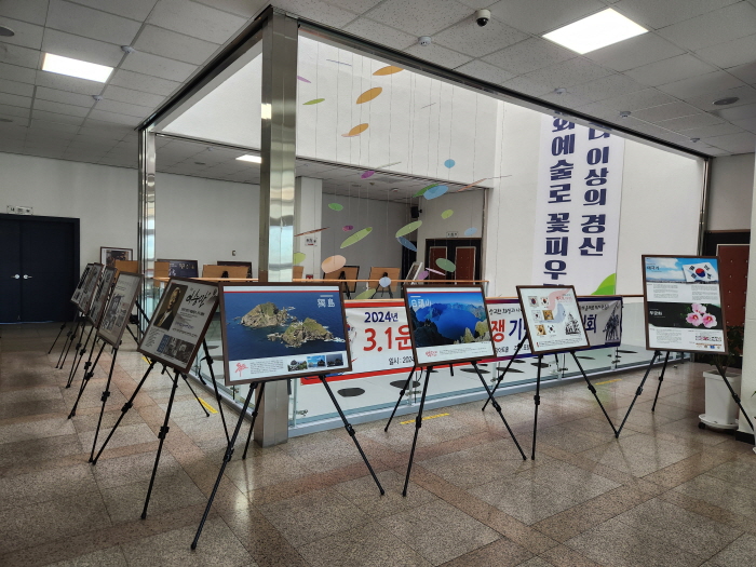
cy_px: 284
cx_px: 378
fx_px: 502
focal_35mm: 23
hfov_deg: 73.9
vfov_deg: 58.9
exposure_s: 1/120
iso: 100
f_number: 1.8
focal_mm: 5.4
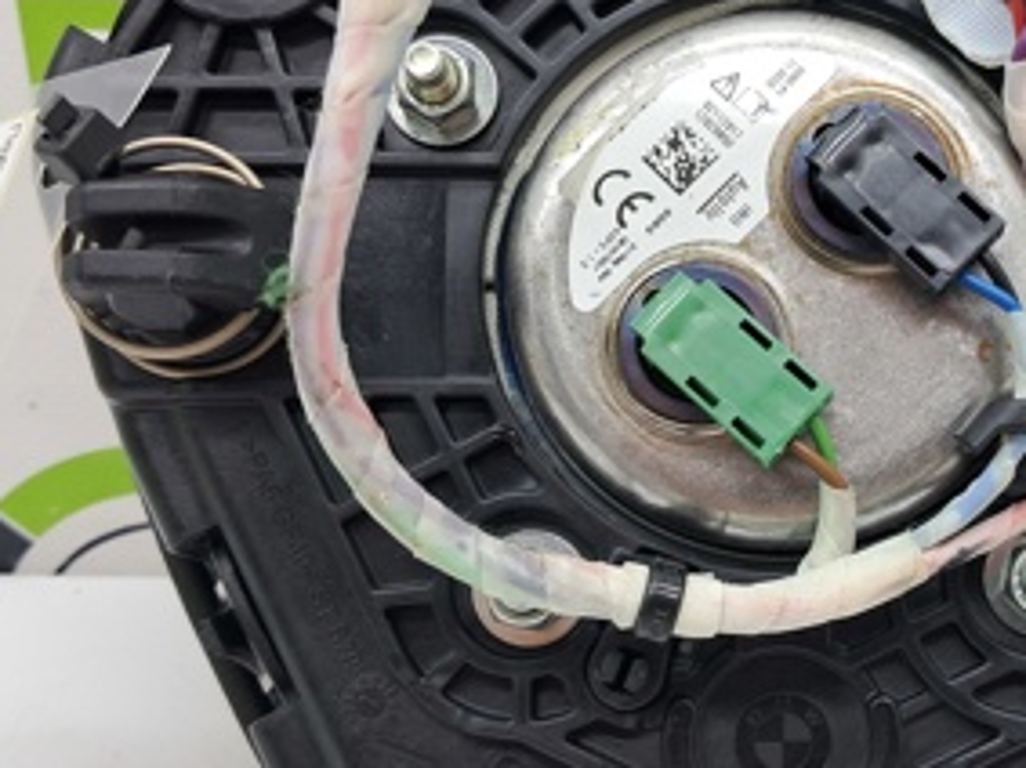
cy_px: 360
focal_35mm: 61
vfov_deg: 24.0
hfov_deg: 31.0
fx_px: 1807
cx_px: 798
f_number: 1.8
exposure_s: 1/50
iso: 50
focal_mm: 4
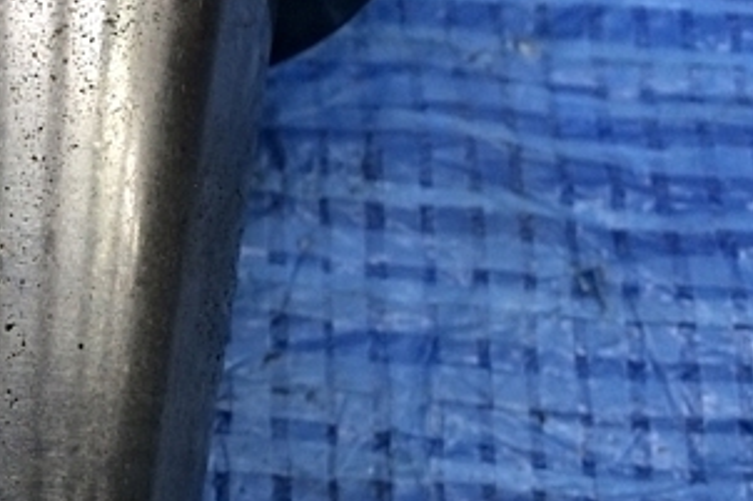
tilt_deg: -67.1
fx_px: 1338
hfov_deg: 29.3
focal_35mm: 64
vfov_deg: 21.1
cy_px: 361
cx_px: -2
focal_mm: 4.15
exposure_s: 1/30
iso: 100
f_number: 2.2
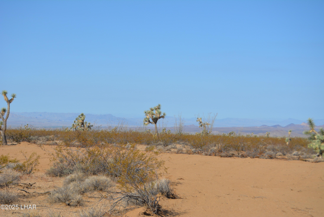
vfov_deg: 16.6
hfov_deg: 24.6
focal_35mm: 82
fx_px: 743
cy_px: 108
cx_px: 162
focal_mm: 55
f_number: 7.1
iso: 400
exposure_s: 1/2000
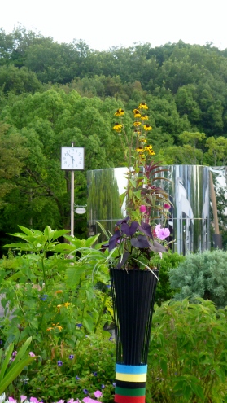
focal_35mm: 88
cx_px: 147
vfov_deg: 24.2
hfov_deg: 13.7
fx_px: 940
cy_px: 202
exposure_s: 1/100
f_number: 4.6
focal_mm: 14.3
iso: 250
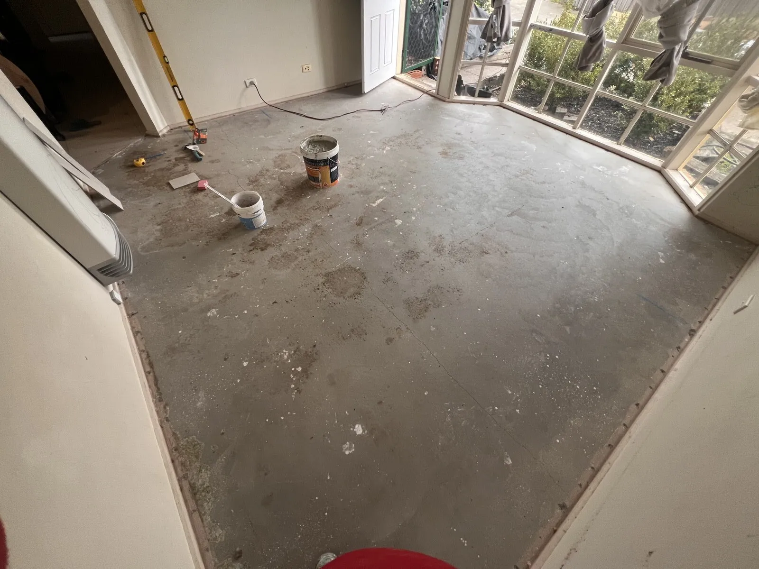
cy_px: 284
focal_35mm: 13
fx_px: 285
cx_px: 380
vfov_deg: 89.9
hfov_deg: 106.2
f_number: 1.8
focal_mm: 1.57
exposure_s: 1/99
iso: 125
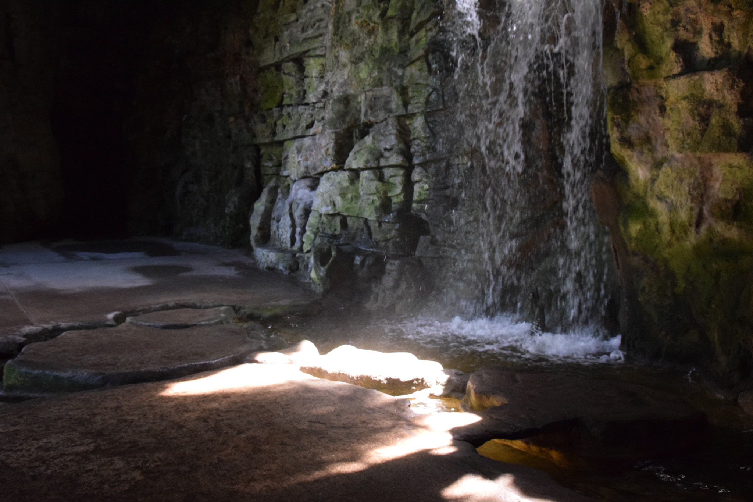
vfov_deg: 35.5
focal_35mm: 38
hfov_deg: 51.3
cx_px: 376
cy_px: 251
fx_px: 784
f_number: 9
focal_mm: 25
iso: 3200
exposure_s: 1/125
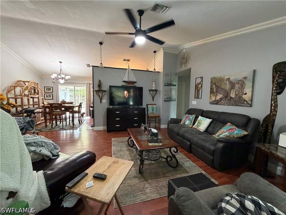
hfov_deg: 102.1
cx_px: 143
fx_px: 116
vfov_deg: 85.7
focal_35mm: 14
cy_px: 108
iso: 500
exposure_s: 1/60
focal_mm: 2.22
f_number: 2.2
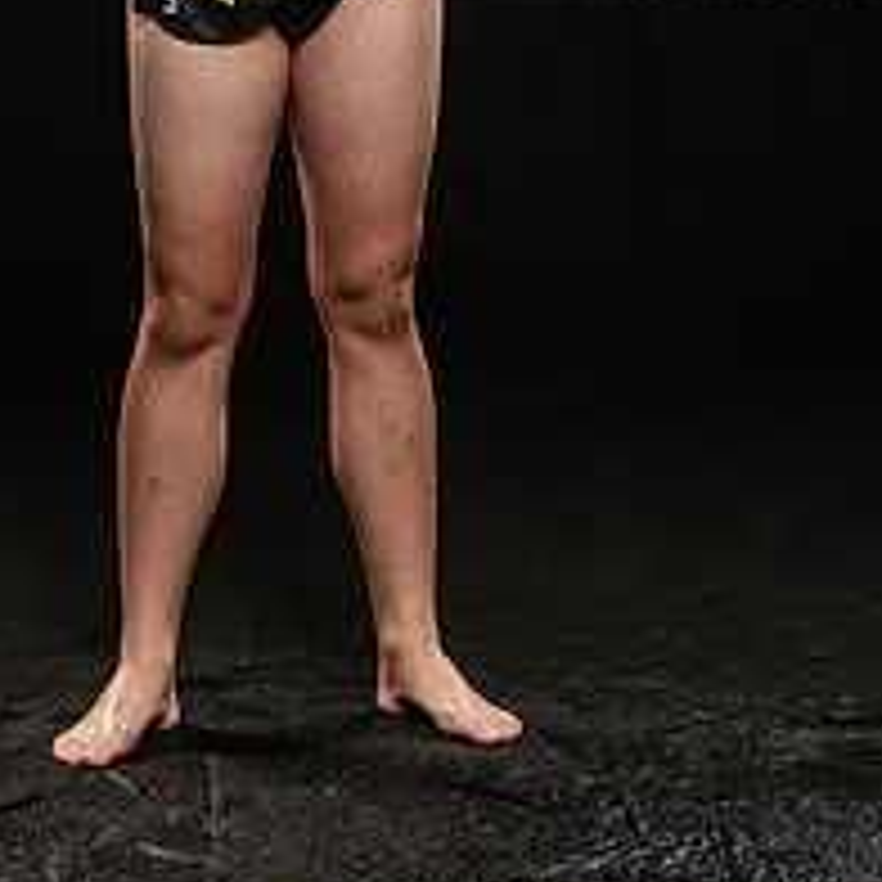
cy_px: 14
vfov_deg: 10.3
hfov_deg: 10.4
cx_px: 297
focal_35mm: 168
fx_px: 4843
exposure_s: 1/200
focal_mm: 86
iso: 400
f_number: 6.3
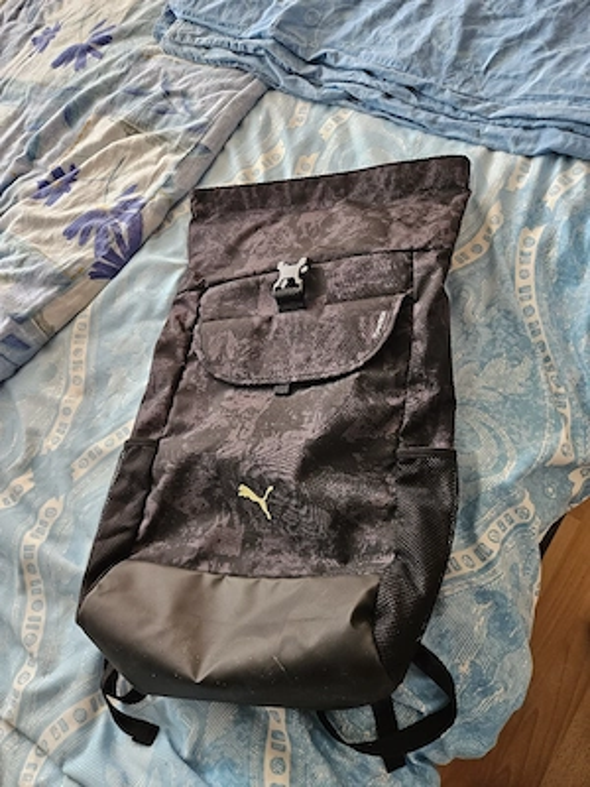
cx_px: 295
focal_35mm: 23
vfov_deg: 73.9
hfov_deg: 58.9
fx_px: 523
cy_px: 394
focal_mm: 5.4
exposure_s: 1/101
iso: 320
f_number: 1.8
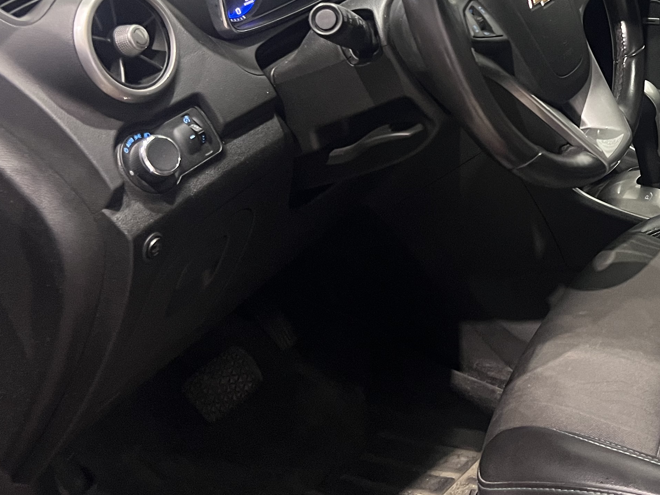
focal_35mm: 55
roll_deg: -0.9
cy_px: -15
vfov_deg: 25.1
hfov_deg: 31.9
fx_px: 1049
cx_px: 680
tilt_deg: -15.9
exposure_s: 1/60
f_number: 1.5
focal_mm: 5.7
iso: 320
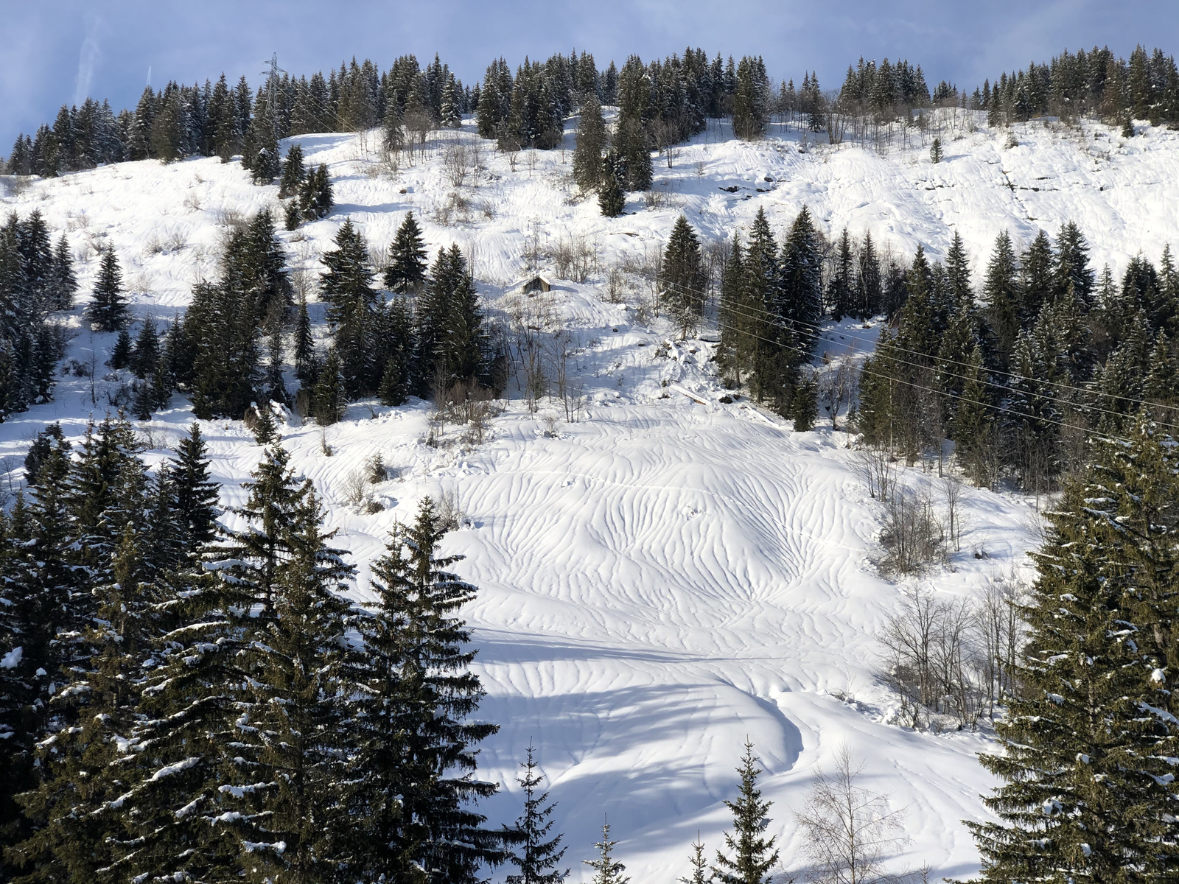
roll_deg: +0.4
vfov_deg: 28.0
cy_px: 442
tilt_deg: +12.1
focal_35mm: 52
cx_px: 590
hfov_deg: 36.8
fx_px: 1771
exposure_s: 1/1675
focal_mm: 6
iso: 16
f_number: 2.4
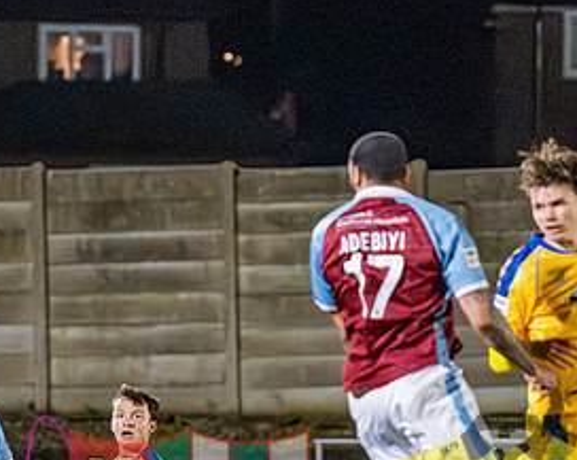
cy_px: 372
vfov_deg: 3.0
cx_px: 278
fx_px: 8717
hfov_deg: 3.8
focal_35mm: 511
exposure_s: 1/1250
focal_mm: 135
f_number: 2.8
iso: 8000
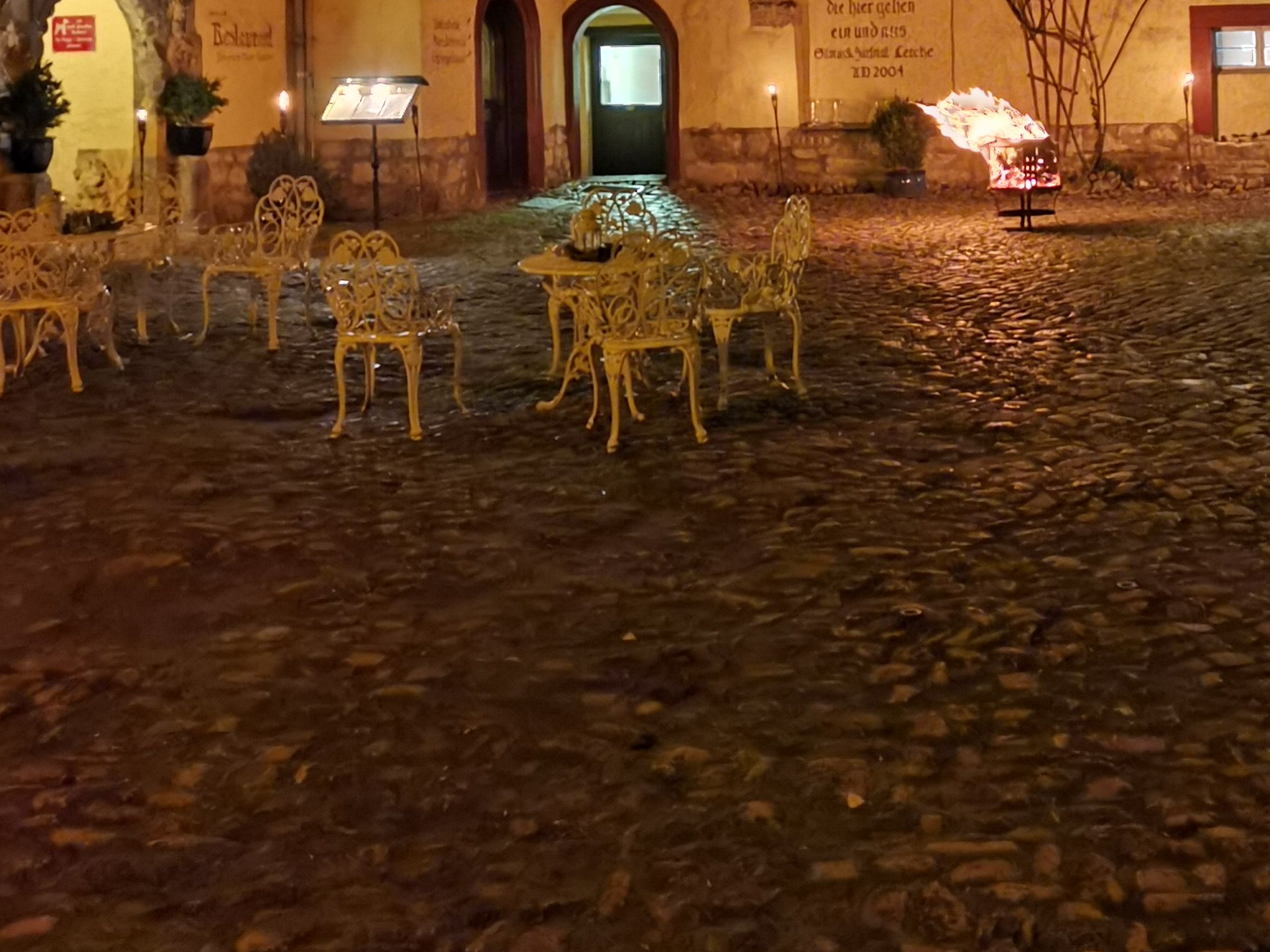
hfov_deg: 36.3
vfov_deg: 26.8
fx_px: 1908
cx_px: 876
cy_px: 52
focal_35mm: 52
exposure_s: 6
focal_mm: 4.75
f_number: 1.8
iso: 1250
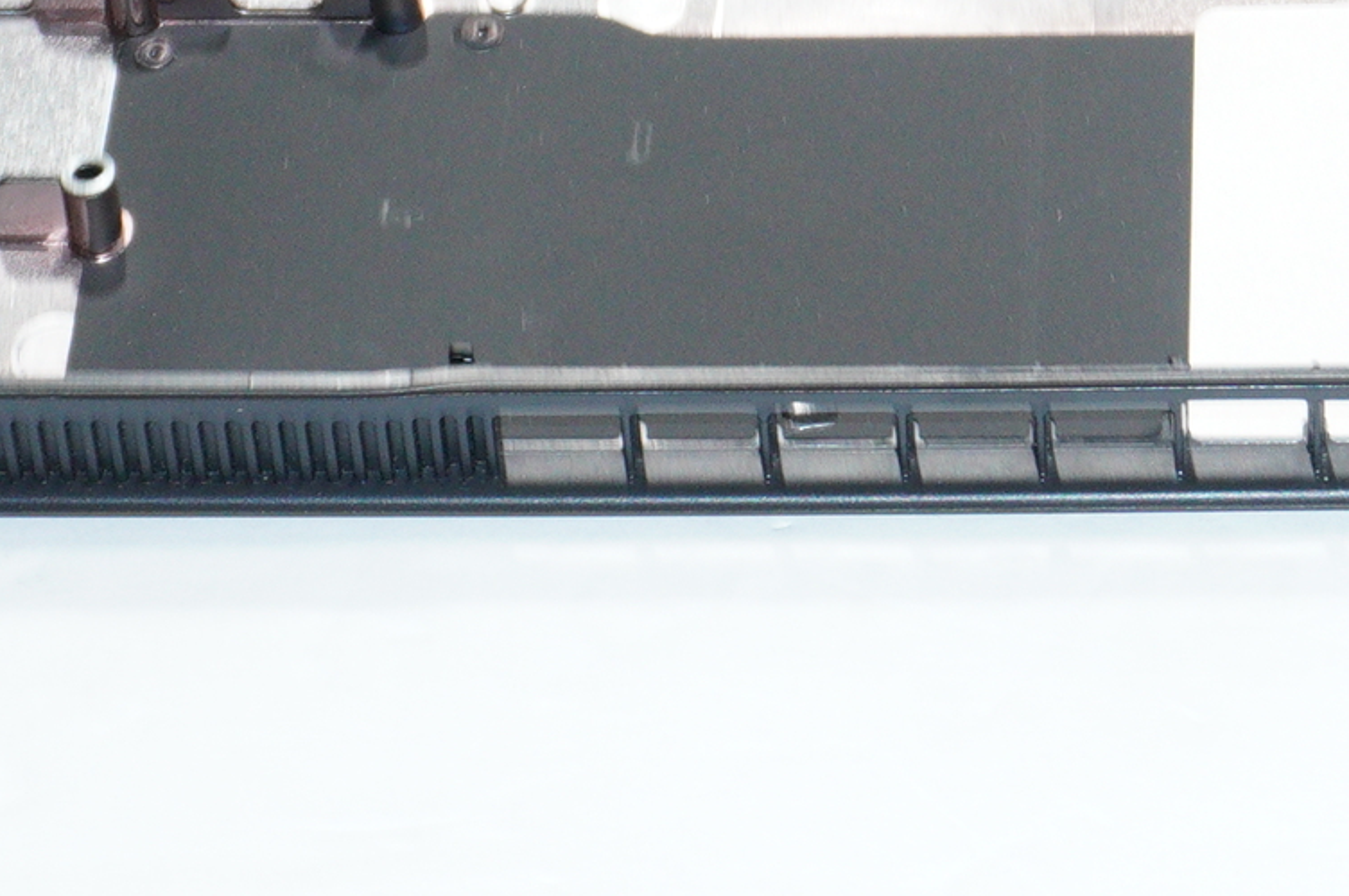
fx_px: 6290
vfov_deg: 8.1
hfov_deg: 12.2
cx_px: 1207
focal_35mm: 168
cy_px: -215
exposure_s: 1/4
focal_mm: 28
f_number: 5.6
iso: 640
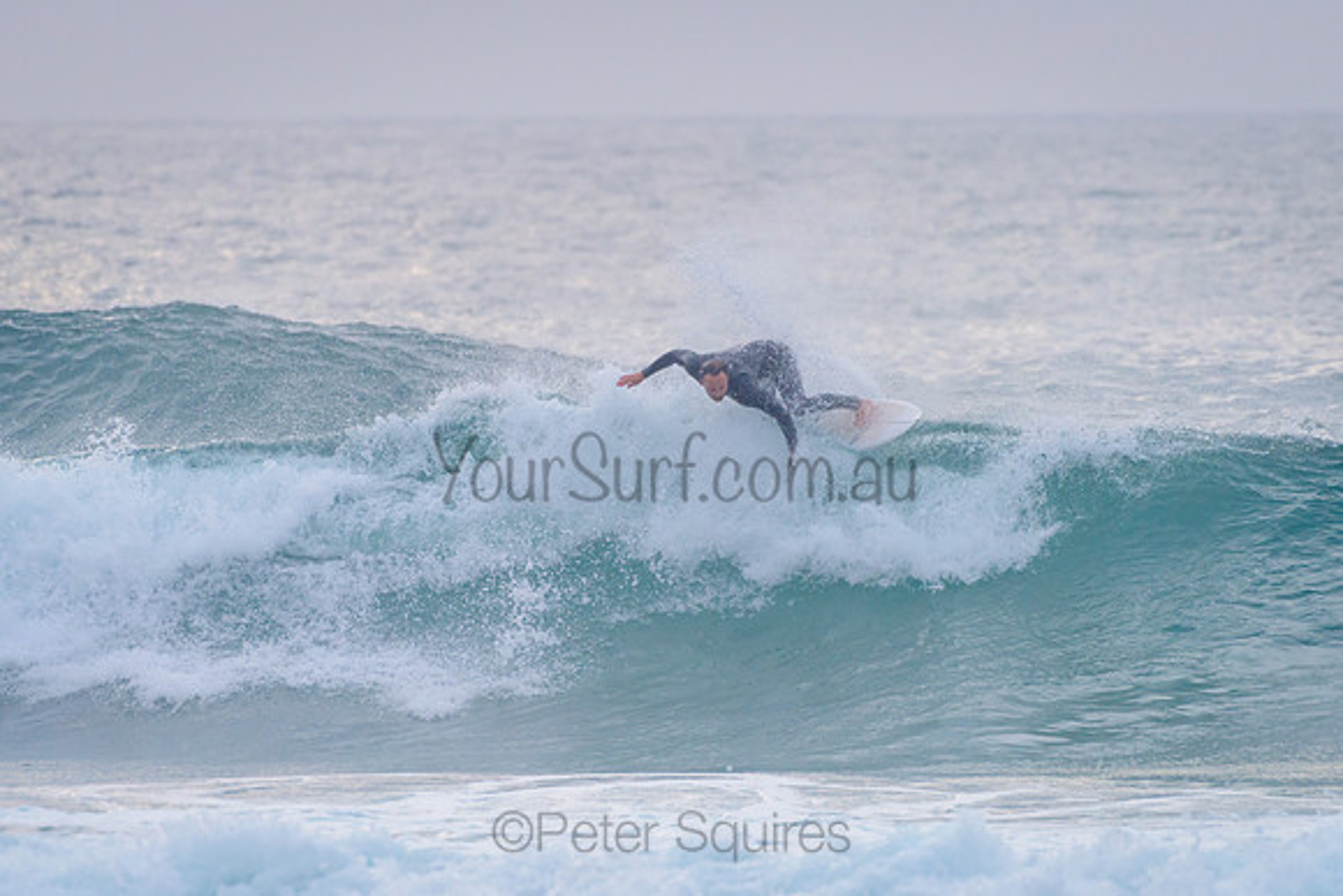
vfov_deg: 2.2
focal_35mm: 613
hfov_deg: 3.4
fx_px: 22878
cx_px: 651
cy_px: 440
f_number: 5.6
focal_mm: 500
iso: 500
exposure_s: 1/1250
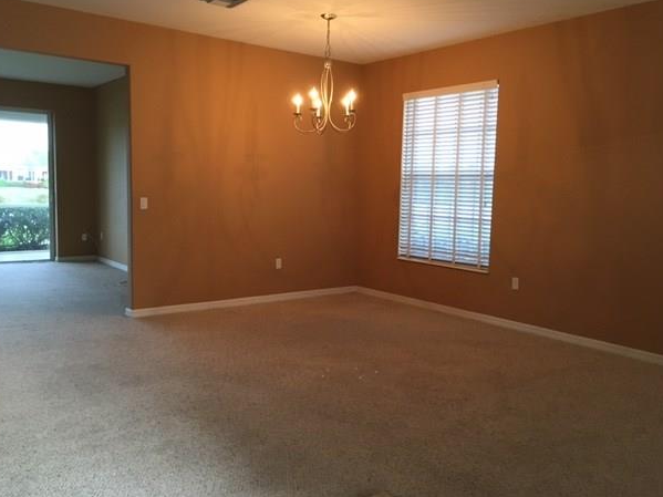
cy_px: 251
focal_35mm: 31
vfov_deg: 45.4
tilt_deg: -3.8
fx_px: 594
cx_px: 340
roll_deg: -1.6
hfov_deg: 58.4
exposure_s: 1/30
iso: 160
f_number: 2.2
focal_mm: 4.15
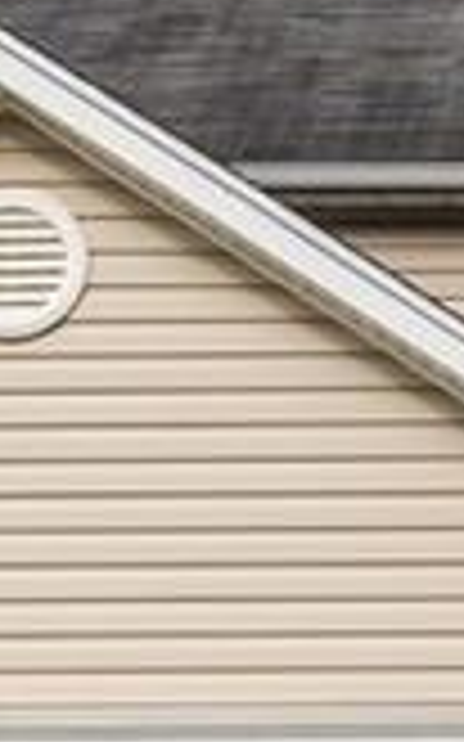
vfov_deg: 10.9
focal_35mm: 190
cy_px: 740
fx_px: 3848
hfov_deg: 6.8
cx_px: 716
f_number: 8
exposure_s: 1/160
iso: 160
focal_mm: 30
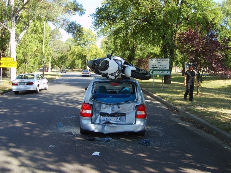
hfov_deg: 51.4
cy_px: 86
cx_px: 115
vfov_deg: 39.6
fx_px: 240
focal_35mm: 36
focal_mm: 5.8
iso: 50
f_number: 2.8
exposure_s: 1/180
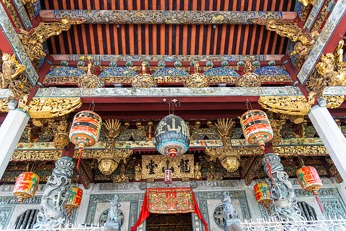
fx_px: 237
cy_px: 116
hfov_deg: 72.2
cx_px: 173
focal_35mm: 25
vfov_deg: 51.9
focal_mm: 24
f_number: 4
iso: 160
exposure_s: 1/90
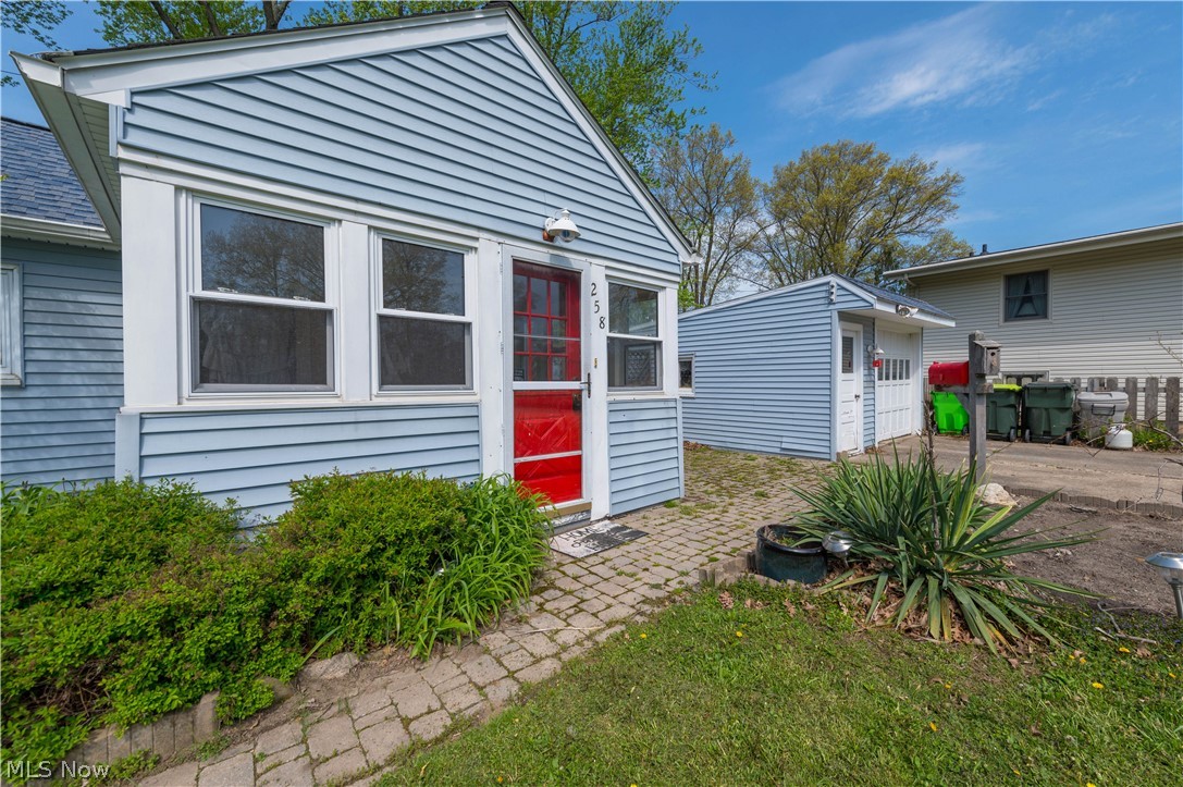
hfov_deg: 104.3
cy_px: 394
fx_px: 460
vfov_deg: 81.1
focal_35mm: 14
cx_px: 592
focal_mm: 14
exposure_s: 1/400
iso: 100
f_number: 9
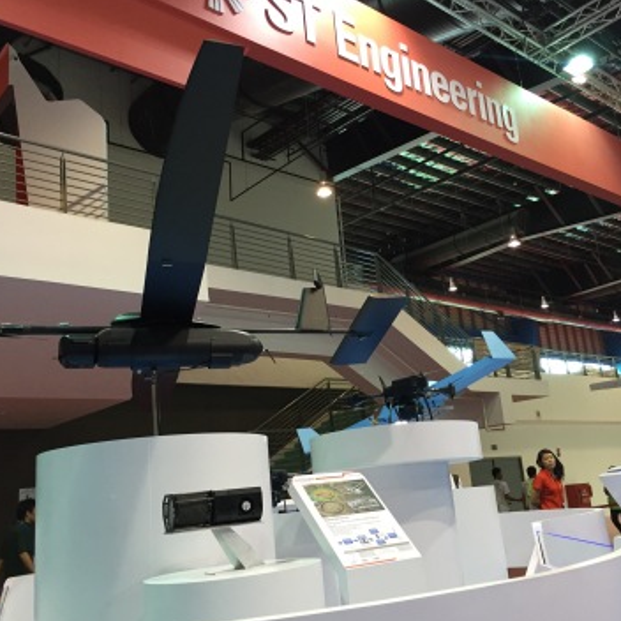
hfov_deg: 47.1
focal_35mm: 35
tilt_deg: +14.2
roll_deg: +3.7
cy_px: 310
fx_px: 710
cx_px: 342
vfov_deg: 47.2
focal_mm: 4.15
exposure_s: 1/33
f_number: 2.2
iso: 64
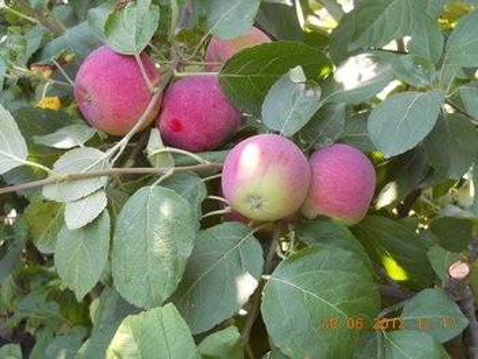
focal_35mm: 41
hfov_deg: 45.7
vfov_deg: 35.2
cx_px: 239
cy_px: 180
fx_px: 567
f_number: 3.1
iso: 80
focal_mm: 6.72
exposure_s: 1/60
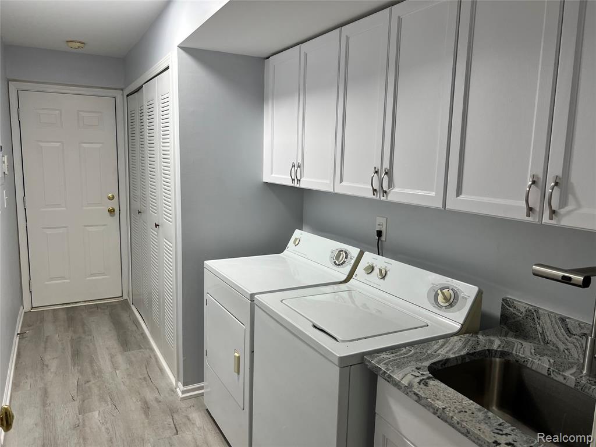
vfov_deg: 53.1
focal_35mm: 26
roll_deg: -0.4
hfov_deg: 67.3
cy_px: 224
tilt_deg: -8.1
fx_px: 448
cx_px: 298
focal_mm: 5.7
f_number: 1.5
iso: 100
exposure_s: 1/120
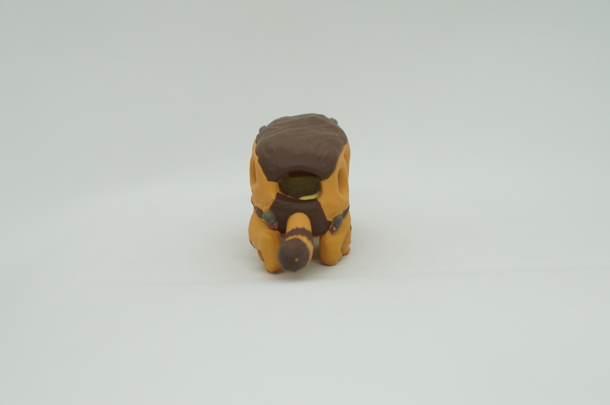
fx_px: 1295
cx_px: 305
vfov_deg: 17.8
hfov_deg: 26.5
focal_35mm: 76
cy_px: 202
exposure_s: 1/40
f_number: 5.6
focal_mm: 51
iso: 200
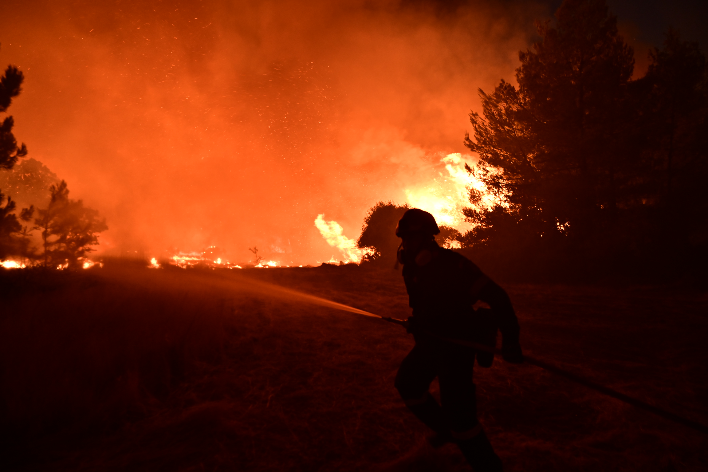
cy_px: 236
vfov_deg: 53.1
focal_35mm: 24
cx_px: 354
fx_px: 472
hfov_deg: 73.7
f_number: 4
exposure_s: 1/40
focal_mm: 24
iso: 1250
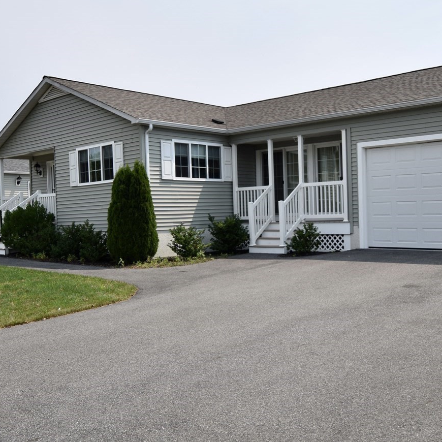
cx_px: 277
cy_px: 221
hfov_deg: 42.5
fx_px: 563
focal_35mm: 39
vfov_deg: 42.8
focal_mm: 13
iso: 200
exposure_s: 1/500
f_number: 11
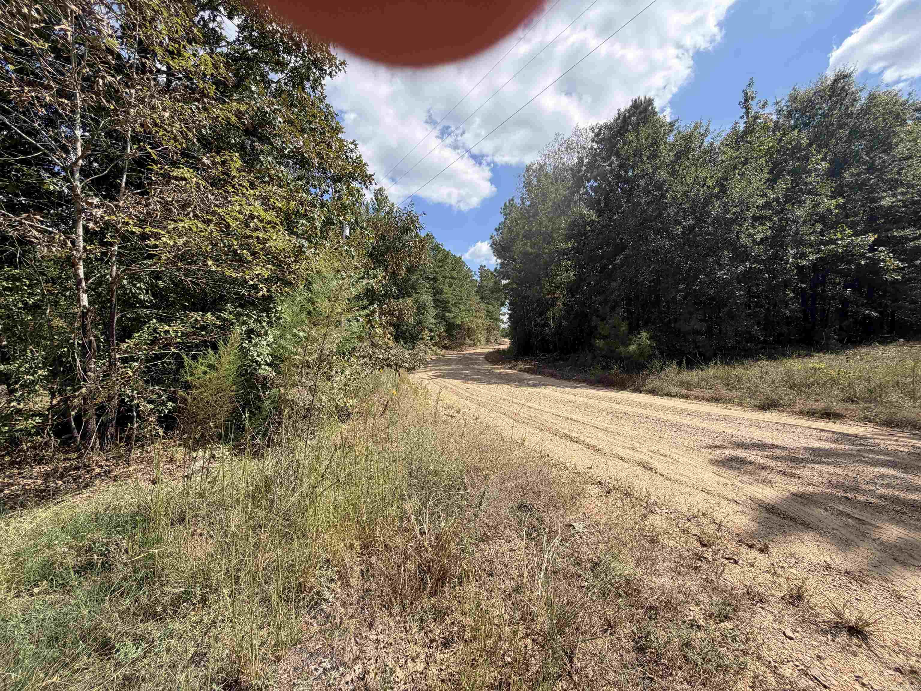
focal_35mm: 14
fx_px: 372
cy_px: 346
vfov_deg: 85.7
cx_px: 460
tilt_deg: +1.7
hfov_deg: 102.1
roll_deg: +1.8
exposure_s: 1/770
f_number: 2.2
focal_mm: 2.22
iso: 25
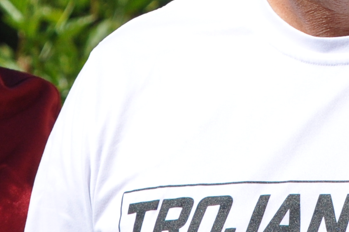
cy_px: 70
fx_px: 6612
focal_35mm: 683
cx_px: 305
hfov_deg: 3.0
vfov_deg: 2.0
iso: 400
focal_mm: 90
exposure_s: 1/2000
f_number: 7.1
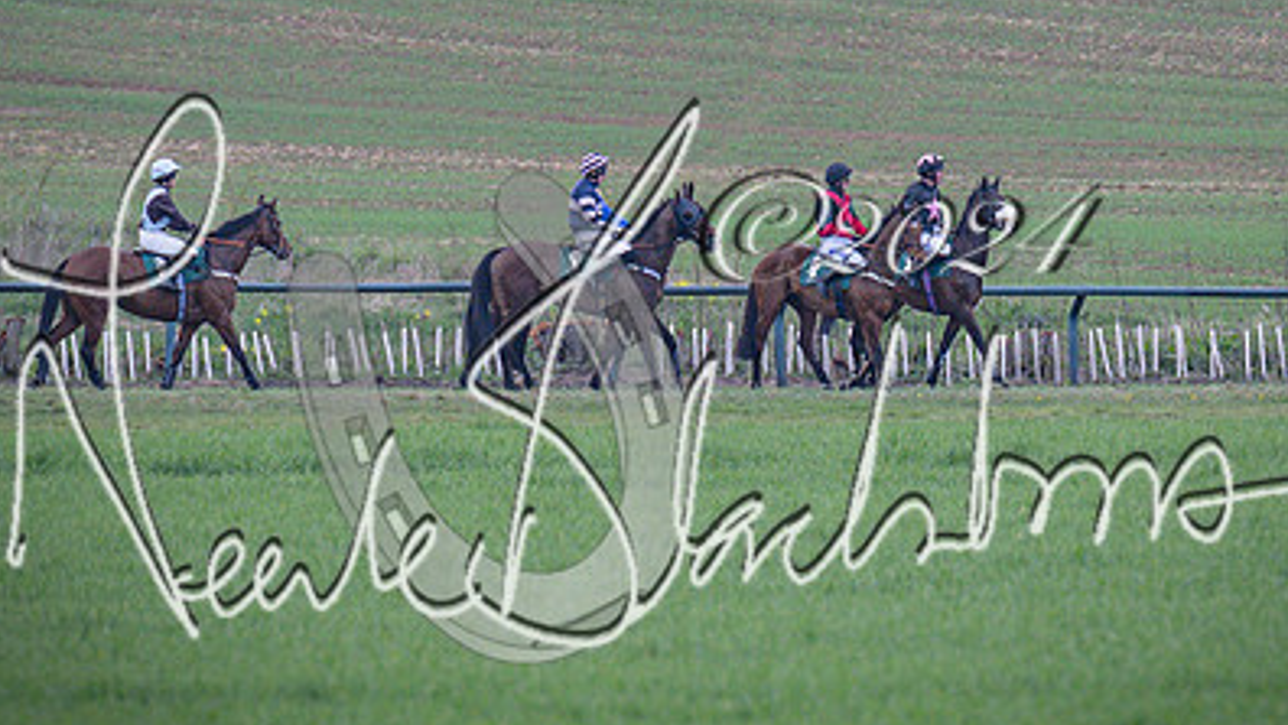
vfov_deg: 1.2
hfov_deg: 2.1
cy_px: 39
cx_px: 1118
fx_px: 35187
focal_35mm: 1030
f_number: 5
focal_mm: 280
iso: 800
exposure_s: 1/1600
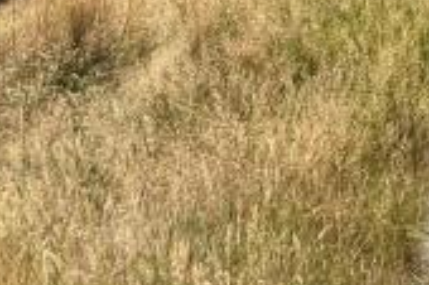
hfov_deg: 33.3
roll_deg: -0.1
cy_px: -216
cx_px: 498
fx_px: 595
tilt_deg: +1.6
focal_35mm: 50
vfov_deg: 20.2
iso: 50
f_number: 2.2
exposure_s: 1/1145
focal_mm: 2.22
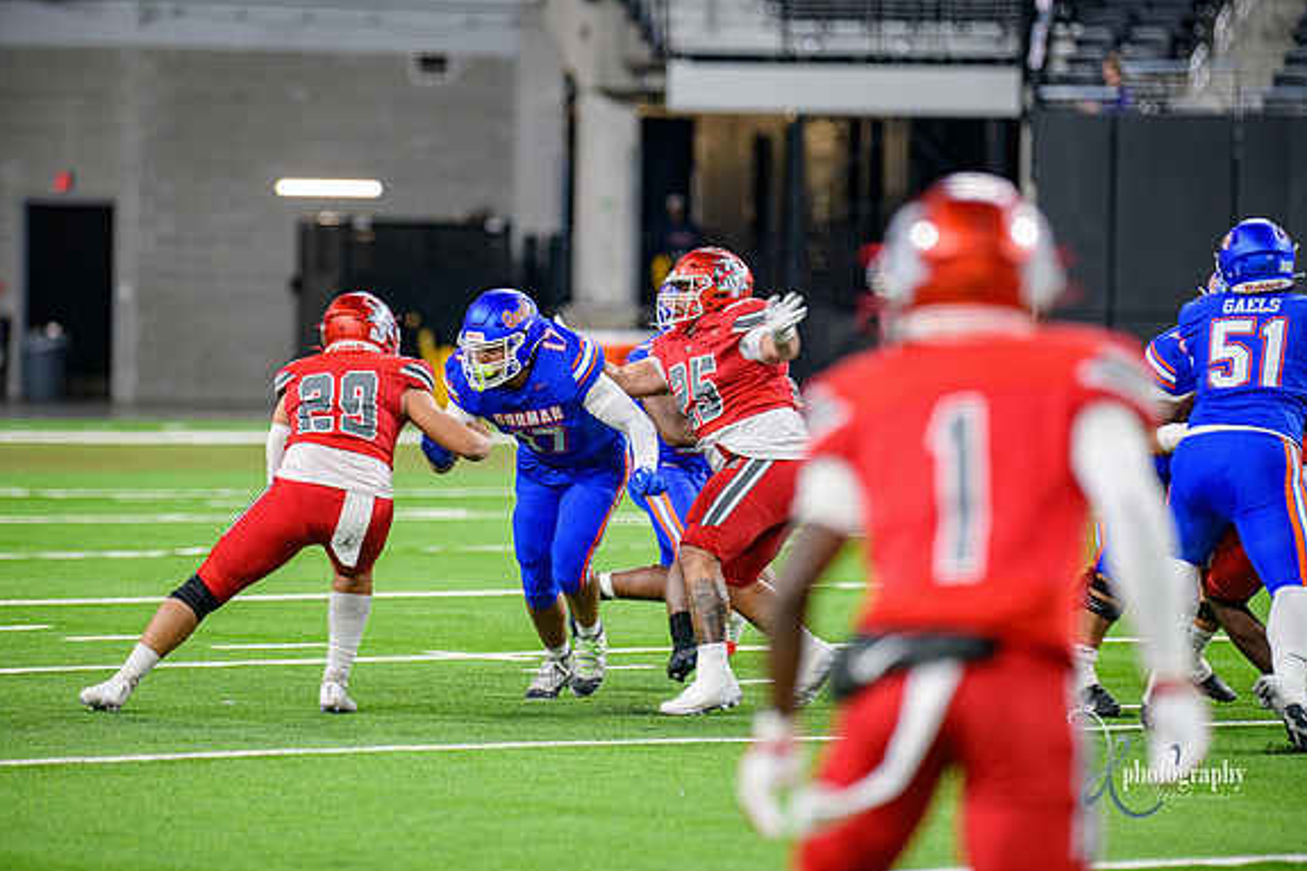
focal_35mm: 222
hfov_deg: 9.3
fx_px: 8057
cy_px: 436
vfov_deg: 6.2
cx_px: 652
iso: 1000
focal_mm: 220
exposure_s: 1/400
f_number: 2.8
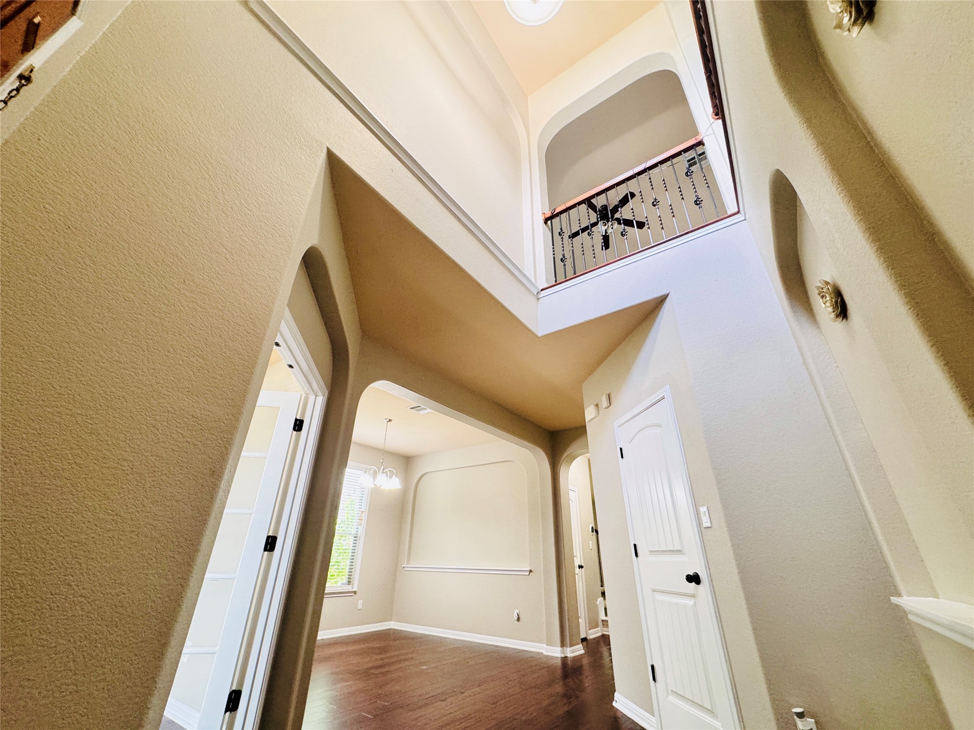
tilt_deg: +26.7
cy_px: 365
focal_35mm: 14
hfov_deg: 102.1
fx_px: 394
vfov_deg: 85.7
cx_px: 487
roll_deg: -0.7
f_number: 2.2
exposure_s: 1/60
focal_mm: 2.22
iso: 200
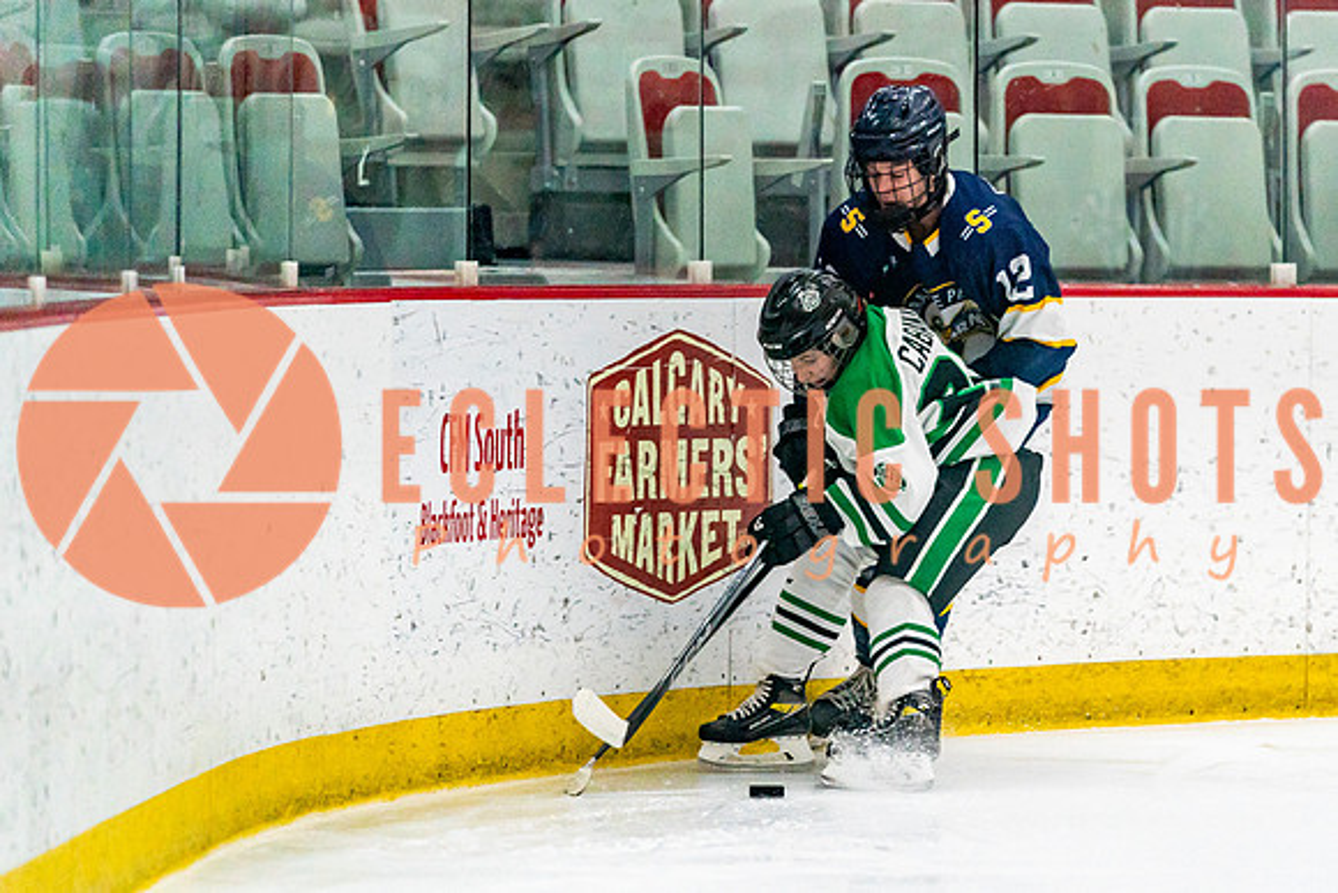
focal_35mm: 267
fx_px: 9915
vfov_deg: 5.2
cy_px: 490
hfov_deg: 7.7
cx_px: 865
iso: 4000
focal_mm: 197
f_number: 2.8
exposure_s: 1/1600
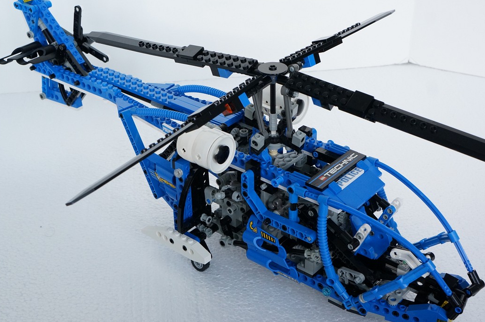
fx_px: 722
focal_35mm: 54
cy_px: 151
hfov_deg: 37.1
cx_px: 263
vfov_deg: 25.2
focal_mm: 29
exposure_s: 1/15
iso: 800
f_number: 8
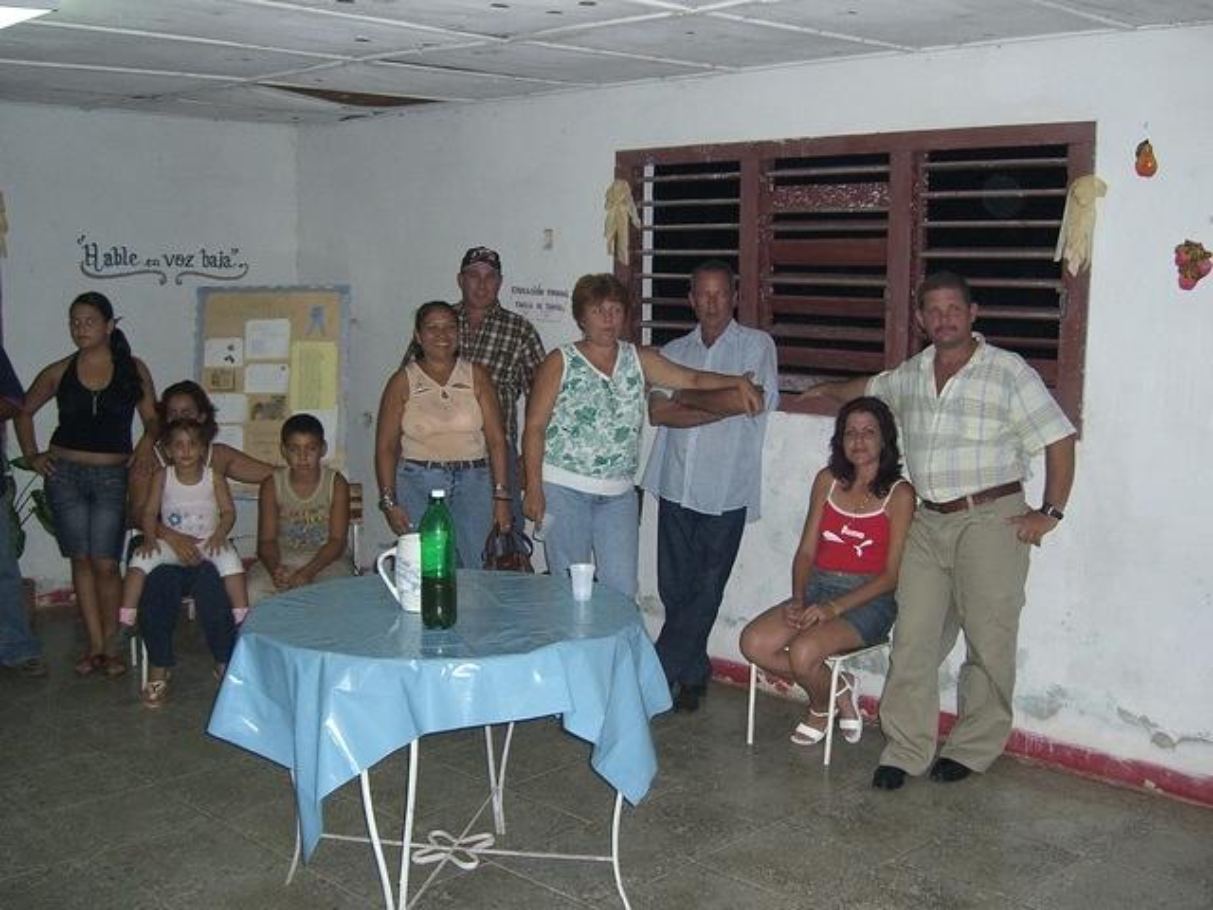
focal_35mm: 38
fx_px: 1332
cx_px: 606
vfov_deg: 37.7
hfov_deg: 49.0
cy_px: 455
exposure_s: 1/60
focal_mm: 7.9
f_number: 2.8
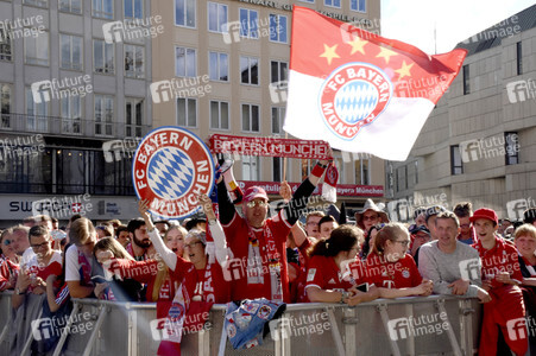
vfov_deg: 25.7
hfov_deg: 37.9
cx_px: 268
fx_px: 781
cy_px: 178
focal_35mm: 52
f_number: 22
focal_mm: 35
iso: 800
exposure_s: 1/160
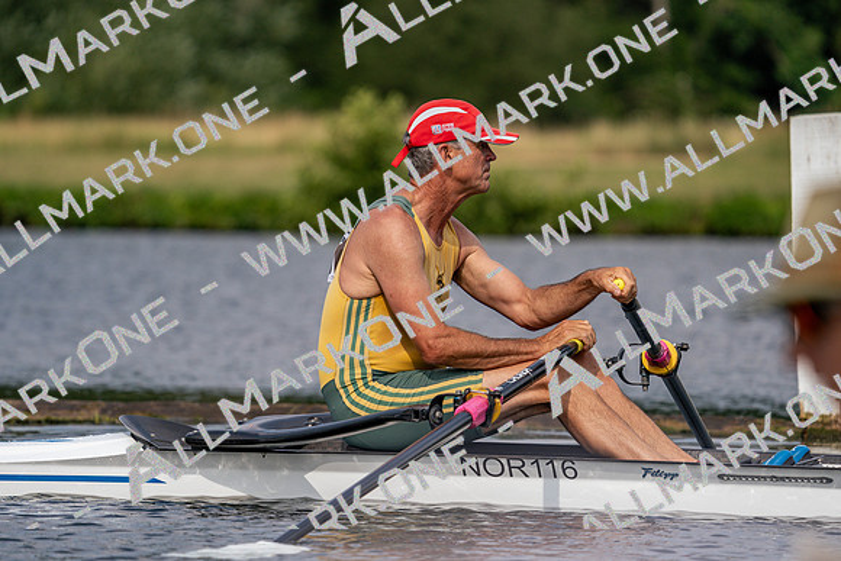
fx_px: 8248
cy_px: 280
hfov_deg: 5.8
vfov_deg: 3.9
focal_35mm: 353
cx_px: 420
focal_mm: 353
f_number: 6.3
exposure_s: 1/1600
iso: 250
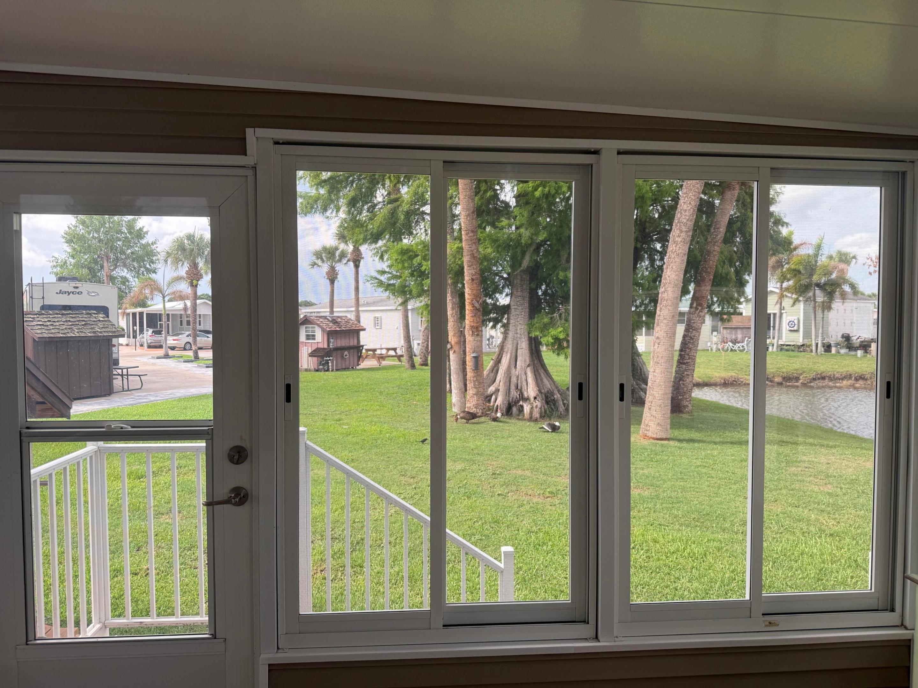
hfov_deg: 71.6
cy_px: 344
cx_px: 459
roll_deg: +0.0
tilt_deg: -0.5
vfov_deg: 56.8
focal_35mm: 24
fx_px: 636
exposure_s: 1/215
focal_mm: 6.76
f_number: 1.78
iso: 64
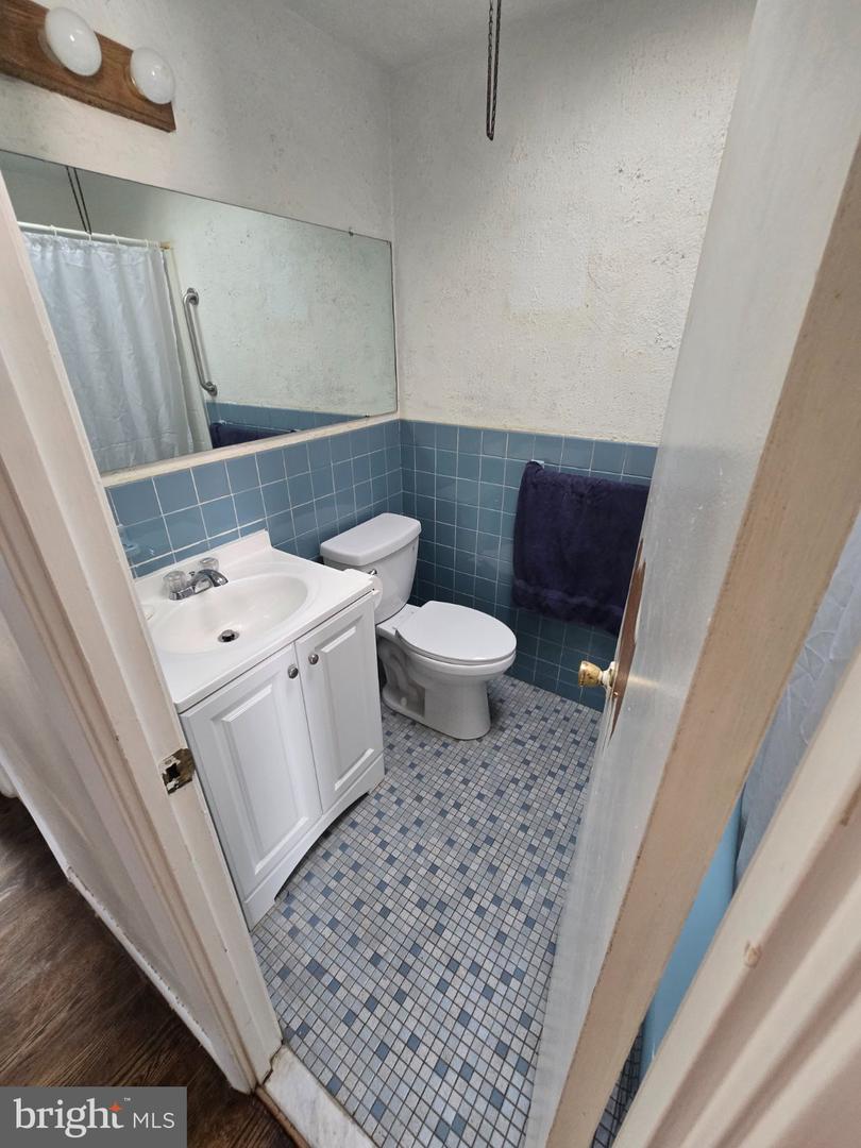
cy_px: 574
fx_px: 431
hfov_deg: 89.9
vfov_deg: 106.2
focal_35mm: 13
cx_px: 430
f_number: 2.2
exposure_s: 1/60
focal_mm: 2.2
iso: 400
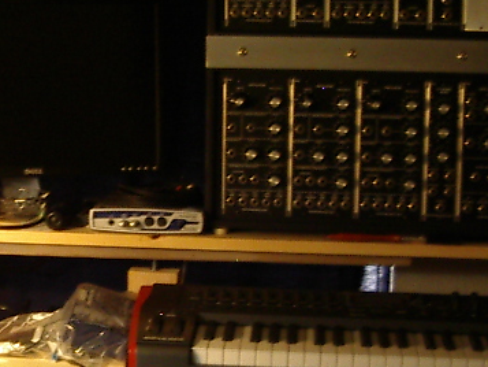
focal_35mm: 109
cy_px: 277
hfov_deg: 17.7
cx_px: 30
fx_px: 1537
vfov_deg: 13.5
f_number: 2.6
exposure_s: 1/4
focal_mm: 5.8
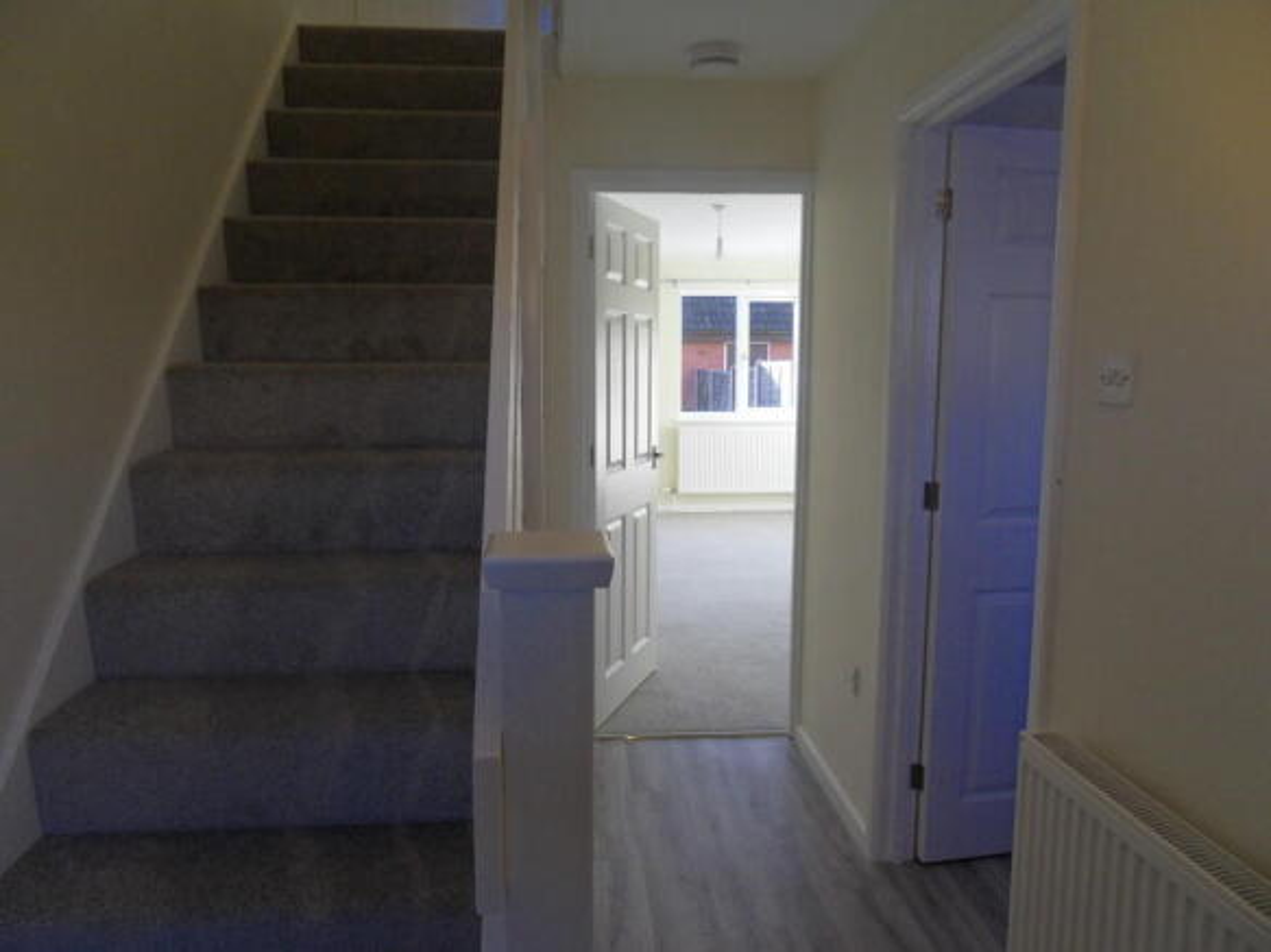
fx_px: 881
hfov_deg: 71.6
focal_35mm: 24
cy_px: 476
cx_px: 636
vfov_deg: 56.8
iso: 100
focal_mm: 4.2
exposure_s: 1/60
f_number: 3.3
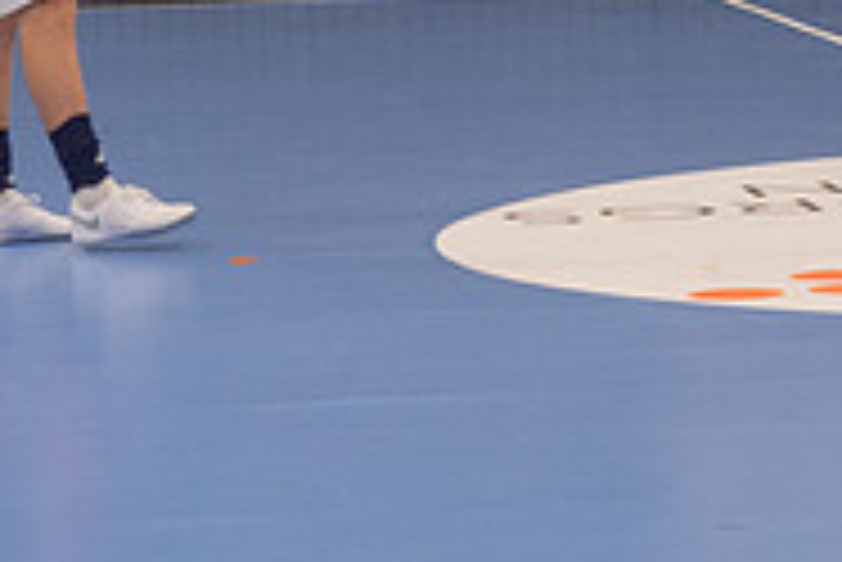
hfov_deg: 9.3
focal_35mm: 217
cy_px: -130
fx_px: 5079
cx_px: 1220
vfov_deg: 6.3
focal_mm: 70
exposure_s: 1/500
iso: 2500
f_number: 3.2
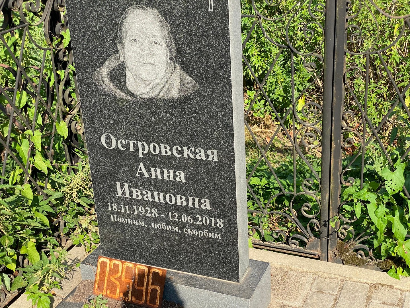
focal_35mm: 52
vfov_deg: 28.0
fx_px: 616
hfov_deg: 36.8
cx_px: 205
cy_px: 154
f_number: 2
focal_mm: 6
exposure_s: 1/648
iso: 20
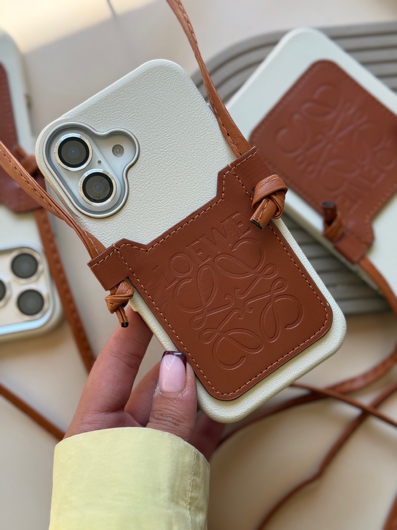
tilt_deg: -84.2
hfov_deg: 30.3
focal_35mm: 48
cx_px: 198
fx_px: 734
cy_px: 265
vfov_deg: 39.7
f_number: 1.78
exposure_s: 1/928
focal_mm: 6.76
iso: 64
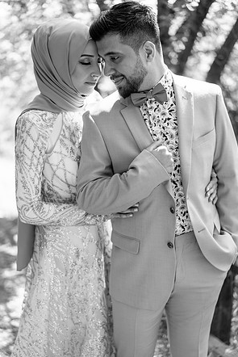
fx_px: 555
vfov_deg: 35.6
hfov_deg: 24.2
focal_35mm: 56
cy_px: 181
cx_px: 120
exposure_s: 1/500
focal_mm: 55
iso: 100
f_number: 1.8
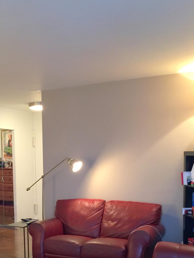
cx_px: 49
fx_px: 374
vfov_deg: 37.4
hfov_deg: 28.7
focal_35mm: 50
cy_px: 189
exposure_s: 1/15
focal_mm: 4.15
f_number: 2.2
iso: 100
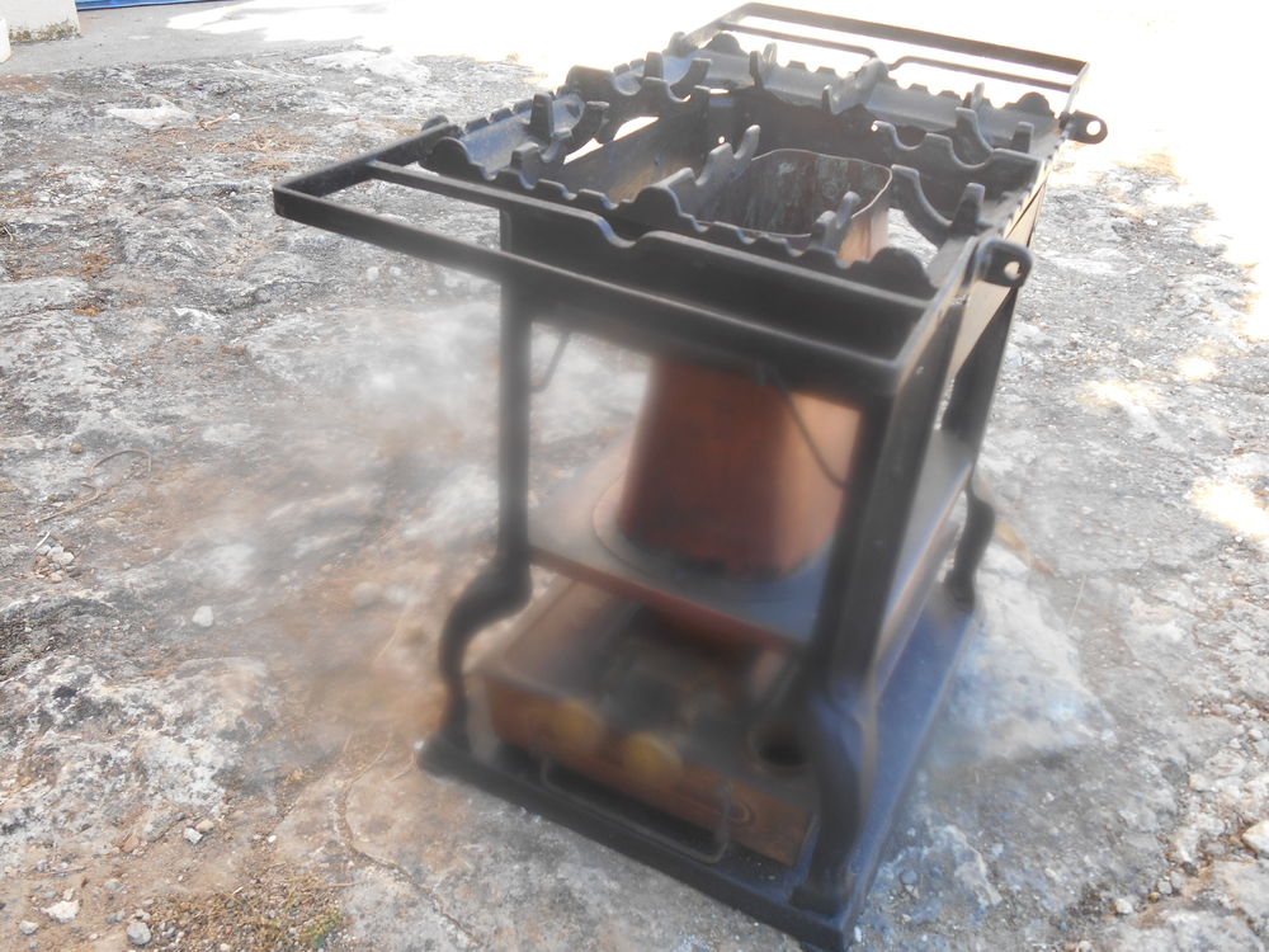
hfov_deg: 58.4
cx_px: 634
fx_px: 1136
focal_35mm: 31
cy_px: 476
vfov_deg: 45.4
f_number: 3.6
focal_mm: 5.5
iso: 80
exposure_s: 1/50
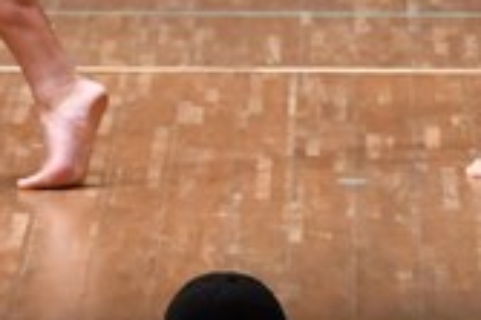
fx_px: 12547
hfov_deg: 2.2
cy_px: -277
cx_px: -108
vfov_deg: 1.5
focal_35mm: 940
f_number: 5.6
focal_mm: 135
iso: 8000
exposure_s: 1/400
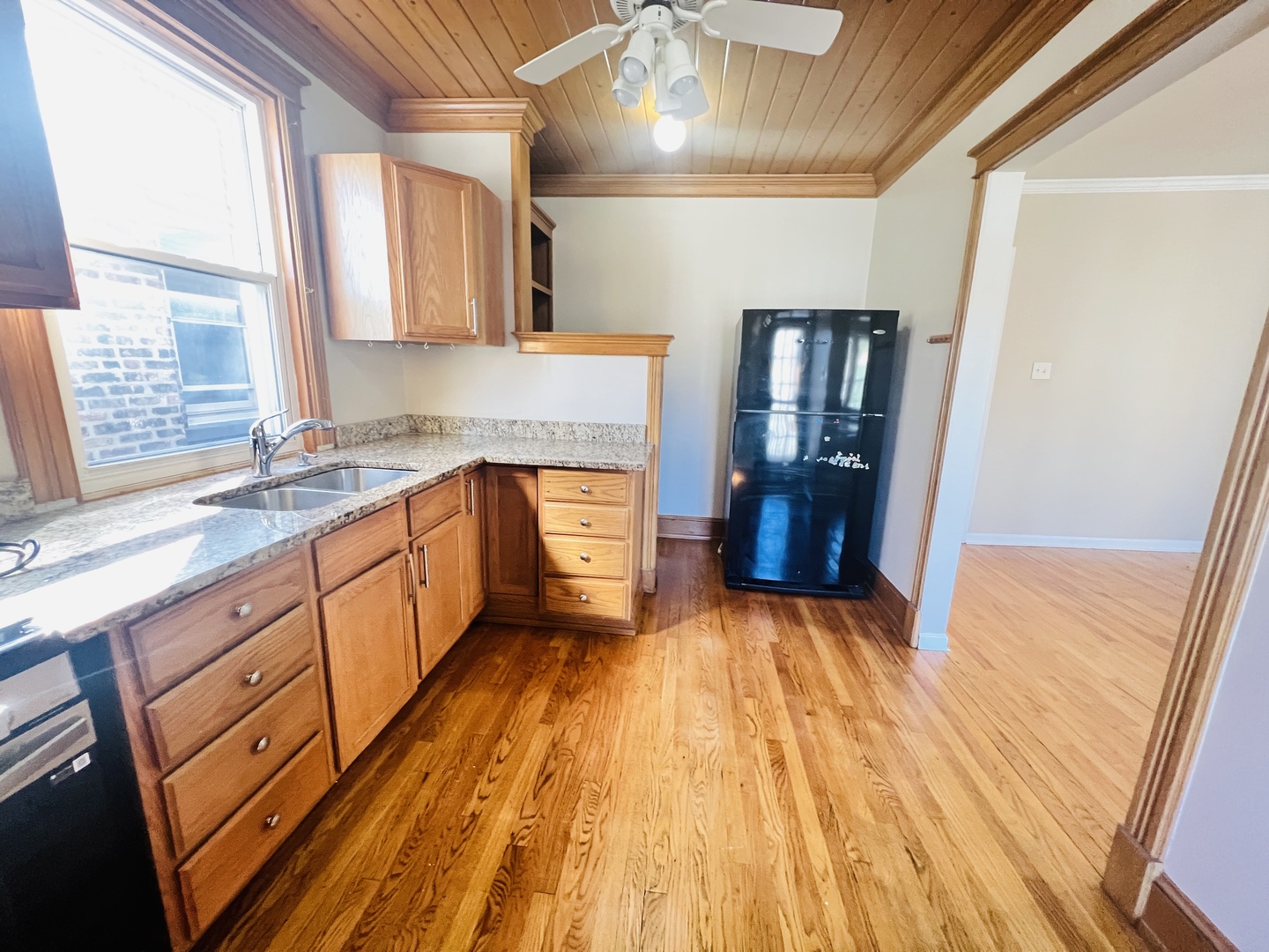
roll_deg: +0.0
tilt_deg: -12.4
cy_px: 476
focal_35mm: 13
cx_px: 634
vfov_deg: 89.9
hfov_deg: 106.2
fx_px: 477
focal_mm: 1.57
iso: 500
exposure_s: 1/60
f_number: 1.8
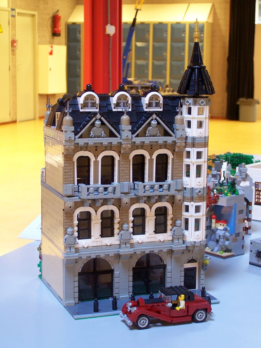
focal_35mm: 69
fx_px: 694
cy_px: 174
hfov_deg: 21.3
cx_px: 130
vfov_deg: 28.2
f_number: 3.2
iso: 80
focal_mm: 11.5
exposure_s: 1/3
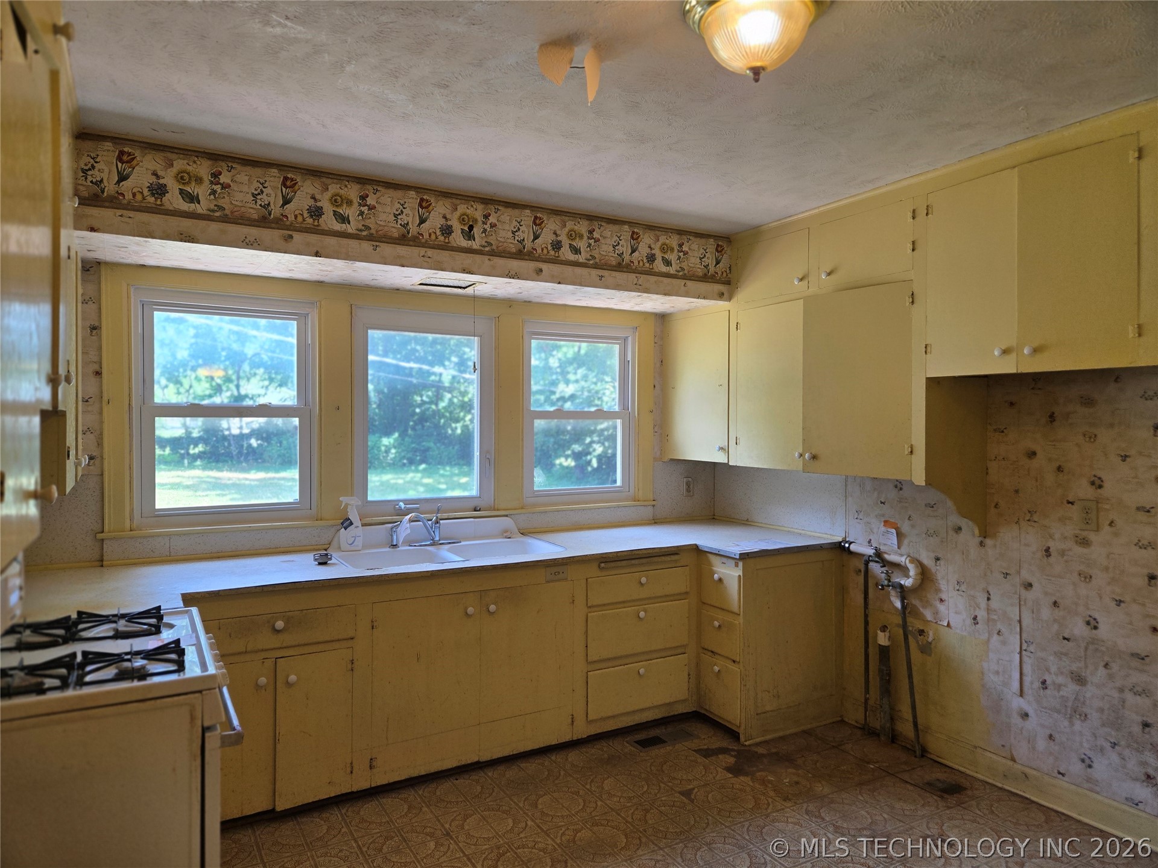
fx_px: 769
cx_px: 579
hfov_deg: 73.9
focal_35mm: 23
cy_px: 434
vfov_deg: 58.9
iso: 100
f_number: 1.8
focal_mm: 5.4
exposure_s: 1/120
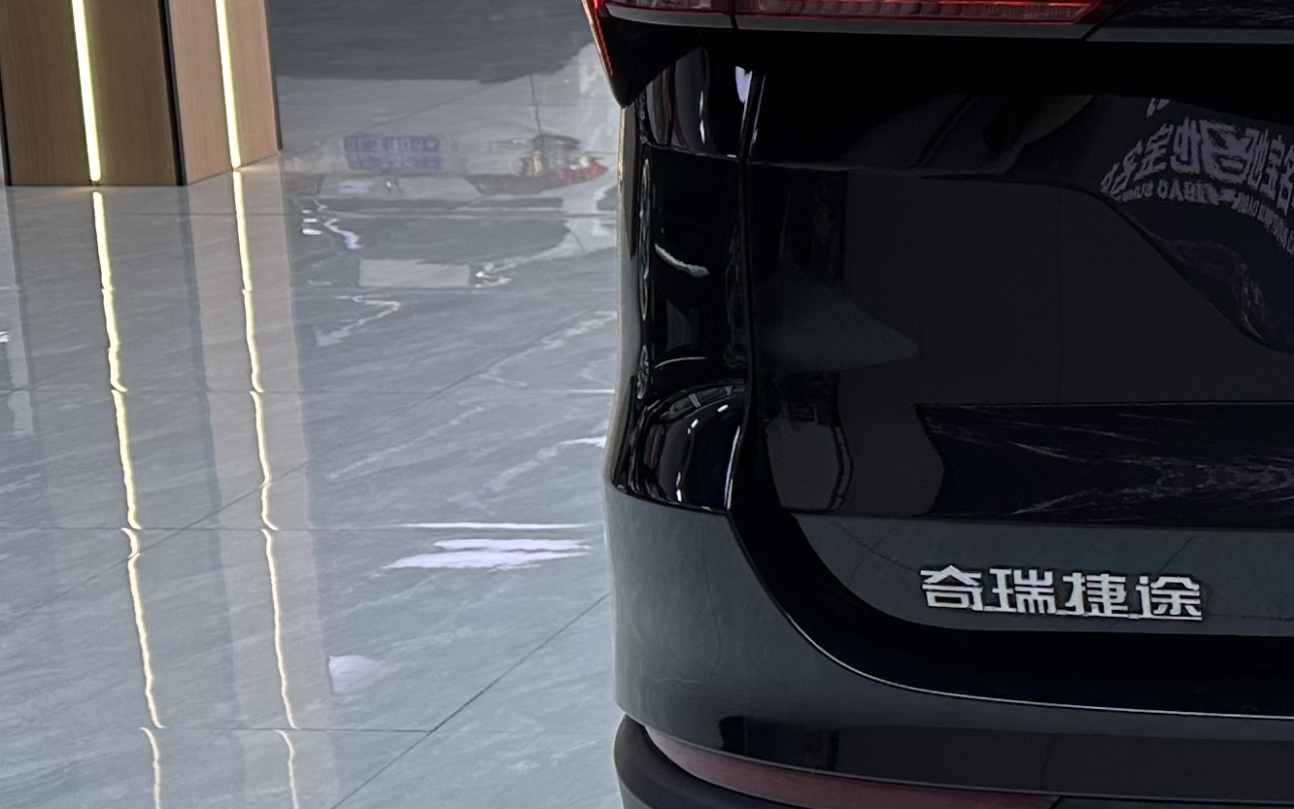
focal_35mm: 77
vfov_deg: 16.7
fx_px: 2716
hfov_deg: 23.4
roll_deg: +0.4
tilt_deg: -9.9
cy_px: 92
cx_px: 1720
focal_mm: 6.86
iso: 80
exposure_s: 1/100
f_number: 1.78
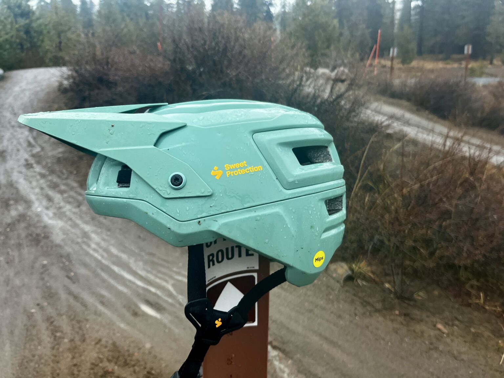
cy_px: 189
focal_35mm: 26
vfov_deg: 53.1
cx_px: 252
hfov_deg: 67.3
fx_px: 379
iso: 125
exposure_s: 1/113
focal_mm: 5.1
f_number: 1.6
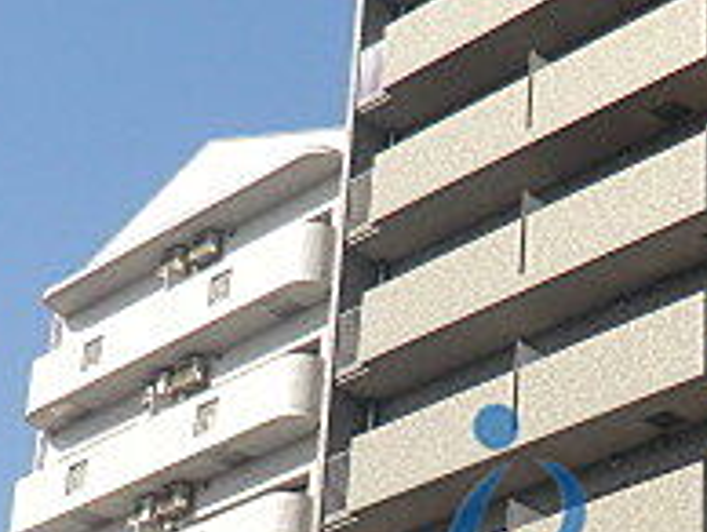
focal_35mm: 112
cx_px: 703
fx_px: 2290
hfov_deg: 17.2
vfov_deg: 13.1
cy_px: 550
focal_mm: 6.1
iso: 64
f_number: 3.6
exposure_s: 1/640
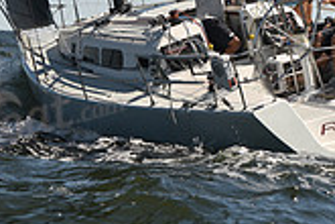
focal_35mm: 246
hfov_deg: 8.4
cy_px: -1
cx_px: 231
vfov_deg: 5.6
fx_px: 2289
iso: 250
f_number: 4.5
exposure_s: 1/1600
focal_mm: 70
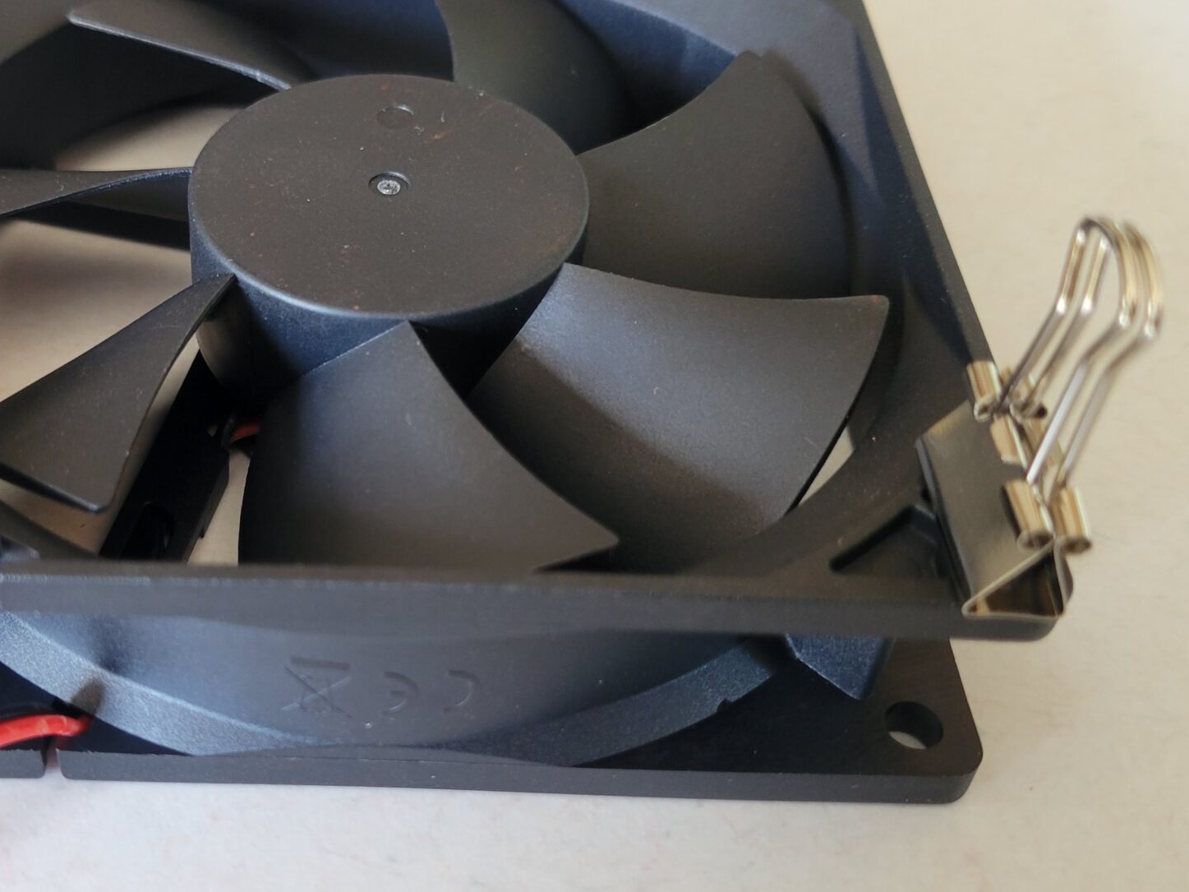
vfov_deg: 31.5
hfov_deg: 40.5
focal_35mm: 46
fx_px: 1580
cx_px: 349
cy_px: 475
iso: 200
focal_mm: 5.4
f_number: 1.8
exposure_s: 1/39
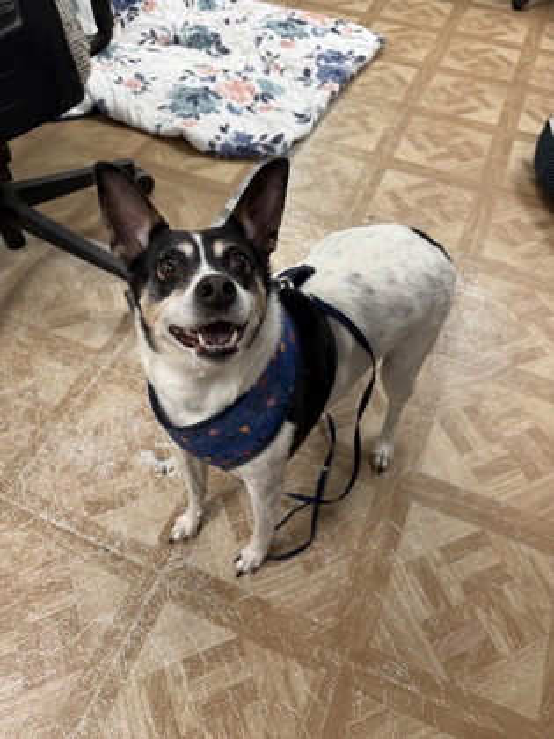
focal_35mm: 24
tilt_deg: -52.2
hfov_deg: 56.8
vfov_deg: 71.6
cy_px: 370
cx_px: 277
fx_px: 512
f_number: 1.78
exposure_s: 1/60
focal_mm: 6.76
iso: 125
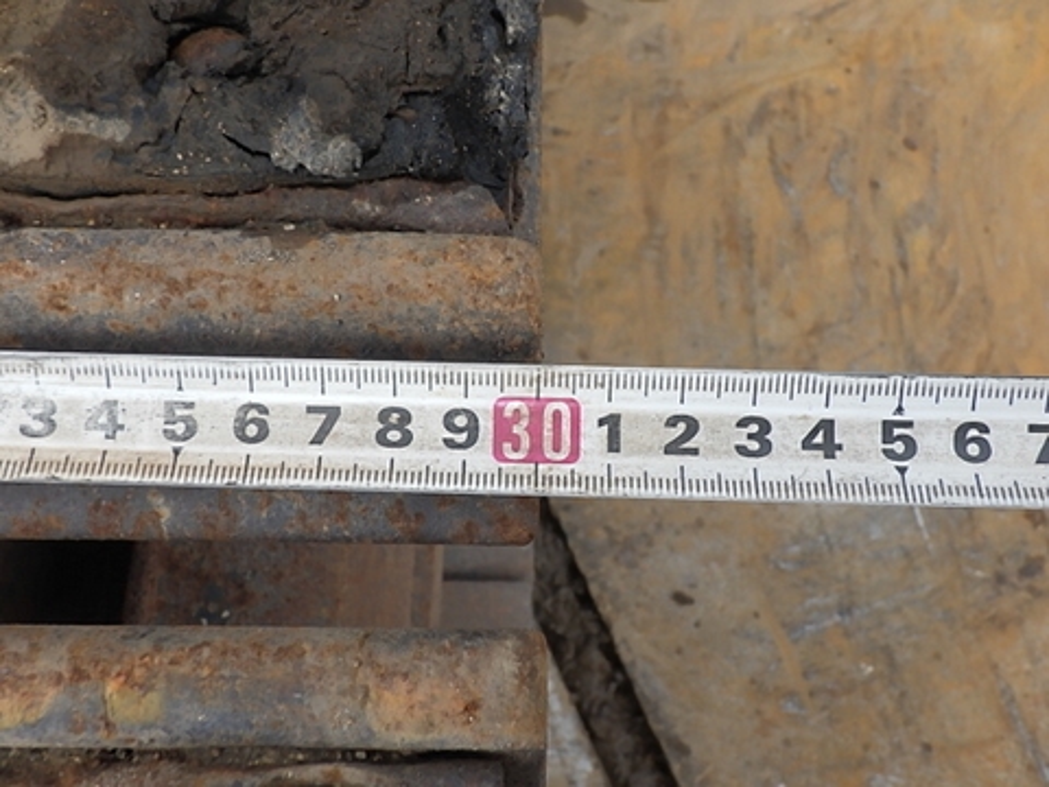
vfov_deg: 41.8
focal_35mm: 34
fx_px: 1030
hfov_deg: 54.0
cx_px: 524
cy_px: 394
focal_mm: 6.1
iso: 125
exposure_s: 1/200
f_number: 4.6
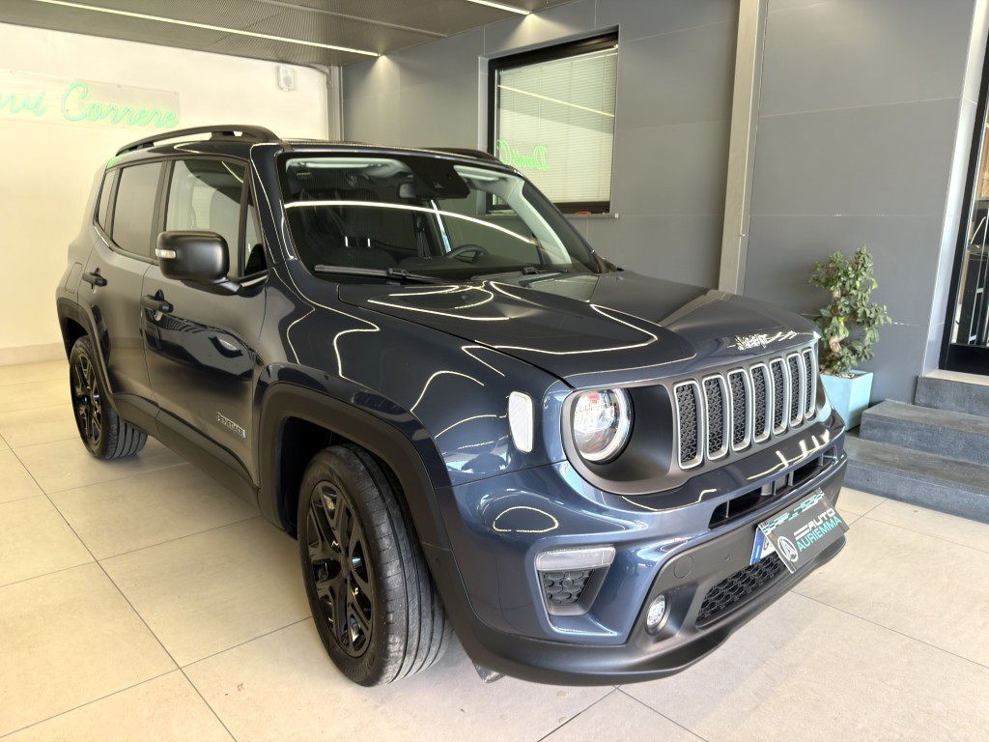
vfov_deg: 56.8
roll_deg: -1.1
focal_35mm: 24
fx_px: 686
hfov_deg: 71.6
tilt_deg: -12.8
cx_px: 494
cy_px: 371
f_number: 1.78
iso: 100
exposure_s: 1/60
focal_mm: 6.76
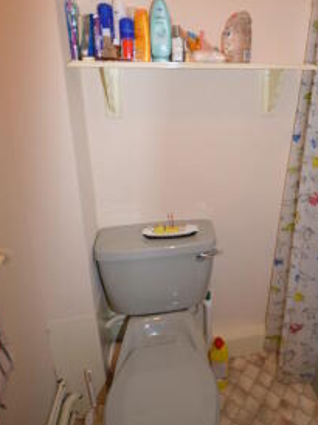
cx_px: 218
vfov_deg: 72.4
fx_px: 282
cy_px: 153
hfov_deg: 57.2
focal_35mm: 23
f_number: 4
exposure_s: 1/60
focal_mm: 10
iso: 500
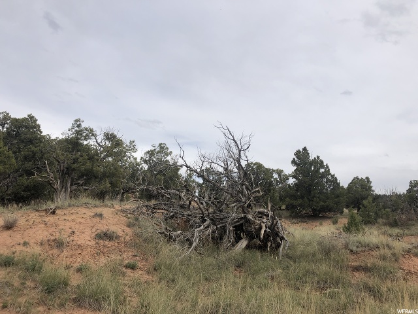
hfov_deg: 63.4
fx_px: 338
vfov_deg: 49.7
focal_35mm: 28
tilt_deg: +11.8
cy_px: 157
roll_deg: -0.9
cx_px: 209
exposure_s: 1/2825
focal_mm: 3.99
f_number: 1.8
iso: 20
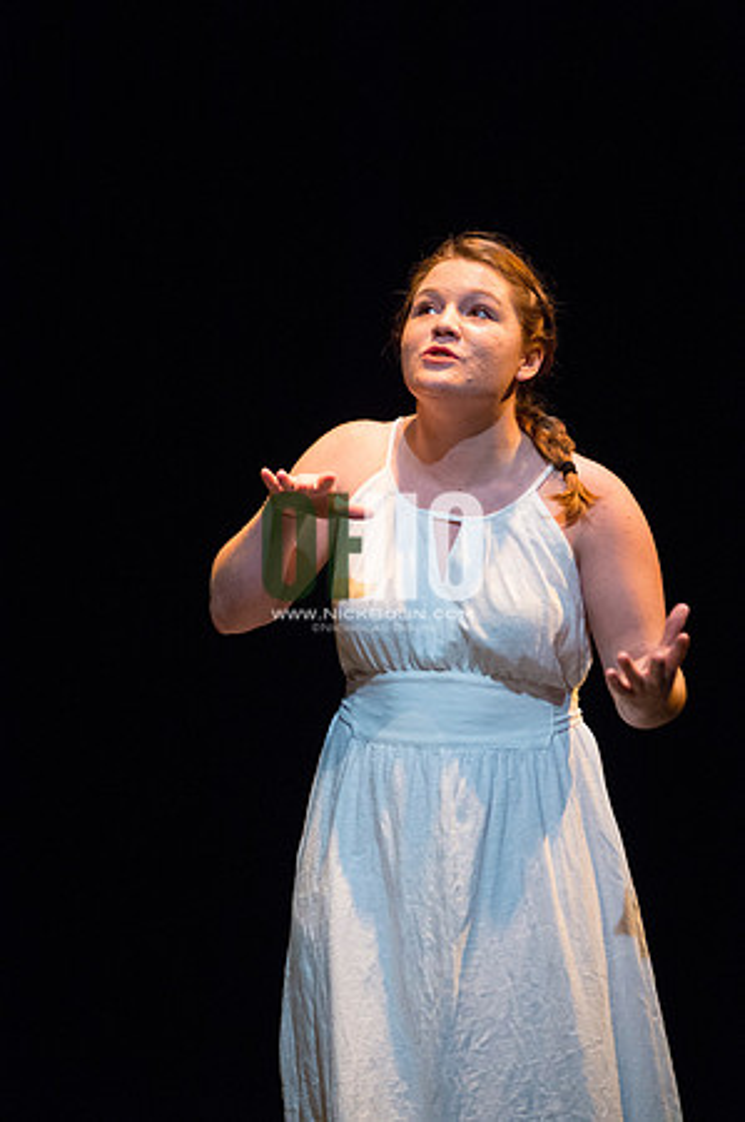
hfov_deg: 8.8
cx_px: 372
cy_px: 561
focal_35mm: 155
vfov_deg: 13.3
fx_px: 4822
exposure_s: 1/500
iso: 12800
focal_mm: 155
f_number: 2.8
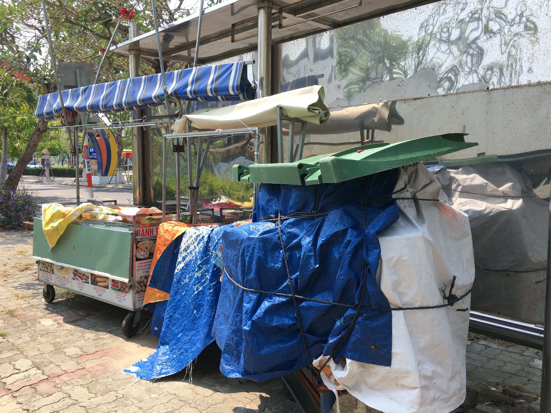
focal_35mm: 29
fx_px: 462
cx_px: 276
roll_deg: -0.2
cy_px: 206
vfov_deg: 48.2
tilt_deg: -3.6
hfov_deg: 61.7
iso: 25
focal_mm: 4.15
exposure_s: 1/605
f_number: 2.2
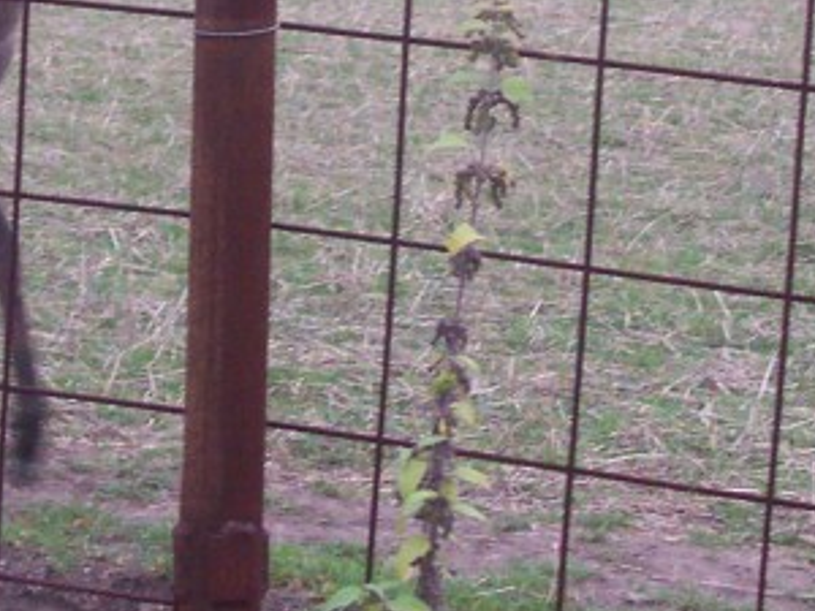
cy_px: 57
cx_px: 196
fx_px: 4261
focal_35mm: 181
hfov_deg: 10.9
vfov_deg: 8.2
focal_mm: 8.7
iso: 140
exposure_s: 1/48.4
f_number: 3.2
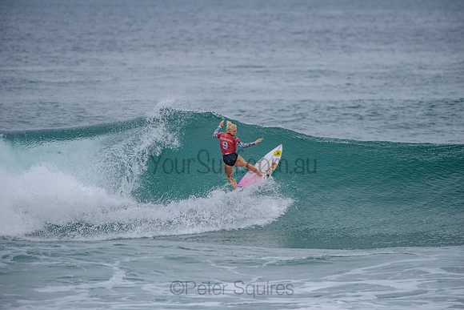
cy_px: 155
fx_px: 6446
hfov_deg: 4.1
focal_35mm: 500
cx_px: 232
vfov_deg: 2.8
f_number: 5.6
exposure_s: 1/2000
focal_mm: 500
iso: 280
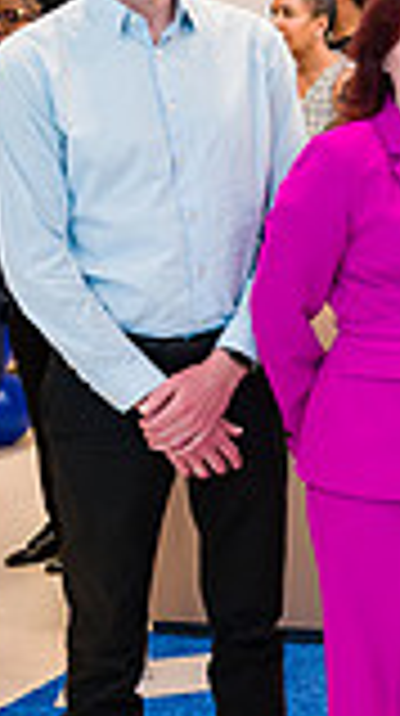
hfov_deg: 10.3
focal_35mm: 99
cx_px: 1020
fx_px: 1874
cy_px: 288
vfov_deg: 21.6
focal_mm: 25.5
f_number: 4
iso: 1000
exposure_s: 1/200
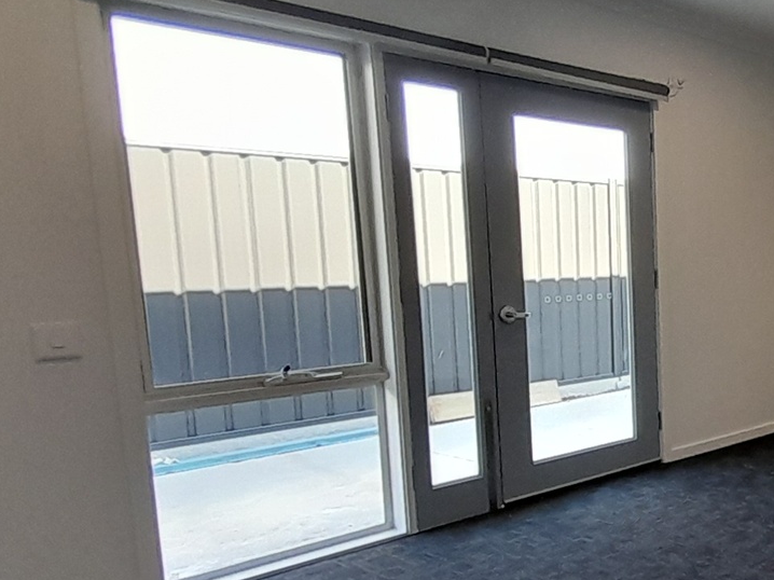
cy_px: 347
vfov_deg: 40.5
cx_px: 820
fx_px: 782
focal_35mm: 35
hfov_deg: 43.0
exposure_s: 1/40
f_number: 2.2
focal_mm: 1.13
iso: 64
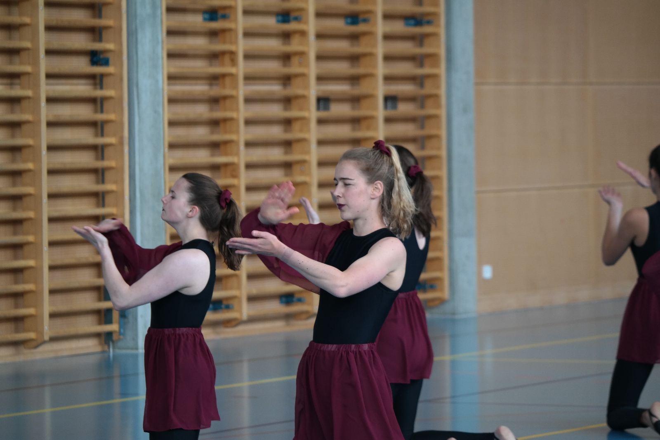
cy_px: 220
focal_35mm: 200
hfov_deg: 10.3
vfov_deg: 6.9
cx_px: 330
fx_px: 3666
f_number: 5
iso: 400
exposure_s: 1/125
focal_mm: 130
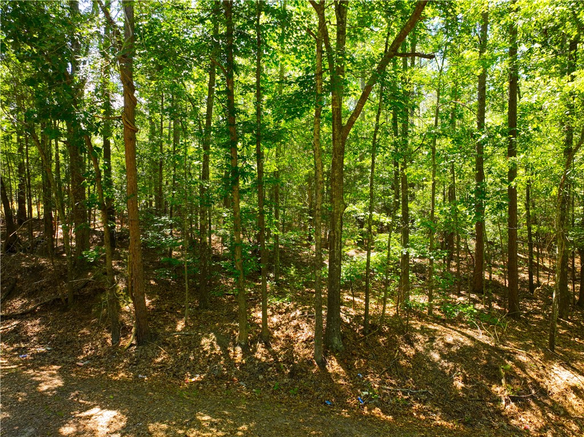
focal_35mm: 24
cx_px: 292
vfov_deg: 56.8
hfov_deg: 71.6
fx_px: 405
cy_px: 218
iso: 100
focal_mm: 12.29
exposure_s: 1/20
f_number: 2.8
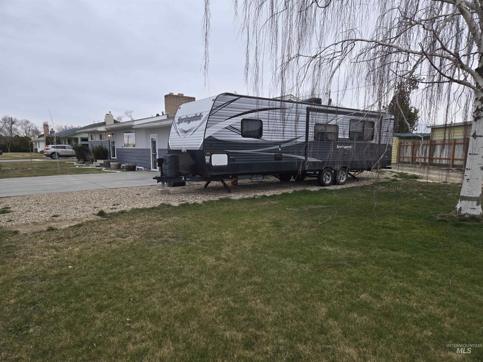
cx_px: 242
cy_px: 181
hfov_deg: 73.9
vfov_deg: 58.9
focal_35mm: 23
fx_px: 321
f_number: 1.8
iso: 80
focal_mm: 5.4
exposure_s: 1/180
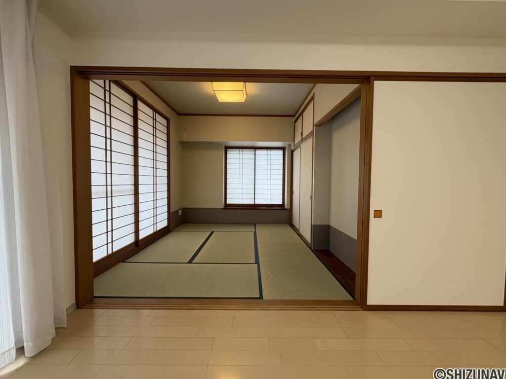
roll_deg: -0.6
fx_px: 205
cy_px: 190
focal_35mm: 14
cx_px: 253
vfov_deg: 85.7
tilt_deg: -1.3
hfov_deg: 102.1
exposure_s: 1/105
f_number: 2.2
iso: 64
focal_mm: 2.22
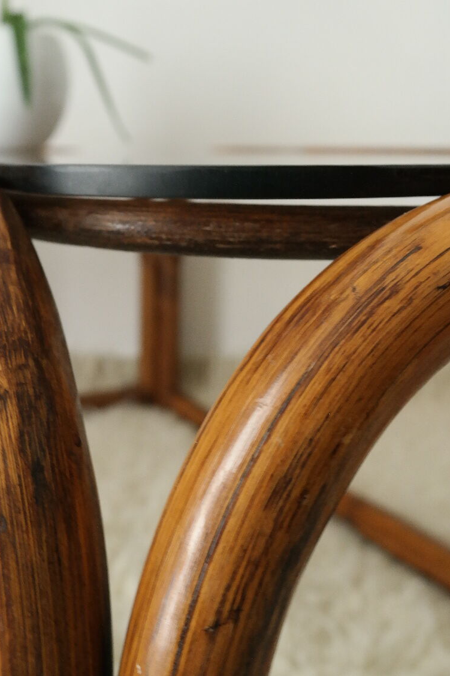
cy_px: 331
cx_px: 137
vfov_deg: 42.7
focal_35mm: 46
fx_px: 863
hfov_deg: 29.0
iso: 1600
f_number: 5.6
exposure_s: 1/25
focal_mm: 20
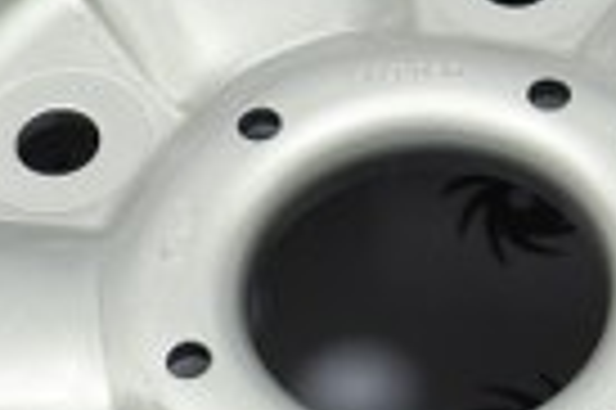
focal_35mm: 206
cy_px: 707
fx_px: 3525
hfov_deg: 9.8
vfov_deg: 6.5
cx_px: 760
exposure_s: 1/40
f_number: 4.5
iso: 200
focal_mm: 21
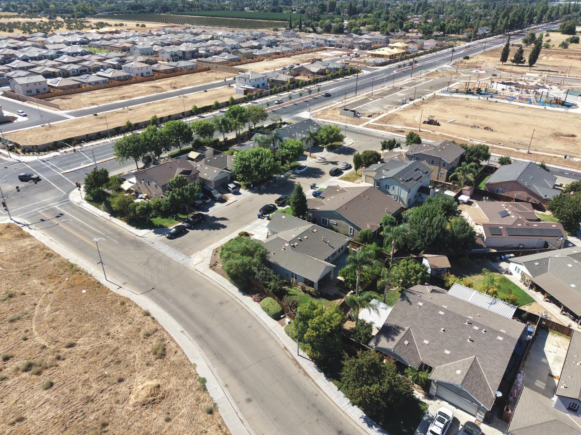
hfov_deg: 67.3
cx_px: 294
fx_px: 436
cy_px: 217
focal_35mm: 26
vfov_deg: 53.0
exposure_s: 1/4000
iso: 200
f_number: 1.8
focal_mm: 8.67
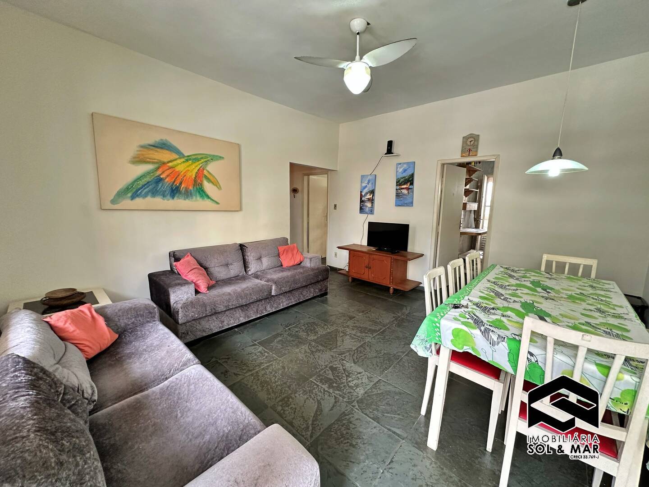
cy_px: 244
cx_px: 324
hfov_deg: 102.1
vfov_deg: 85.7
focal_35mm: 14
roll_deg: -1.0
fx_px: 262
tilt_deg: -8.9
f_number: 2.2
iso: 250
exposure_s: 1/60
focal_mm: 2.22
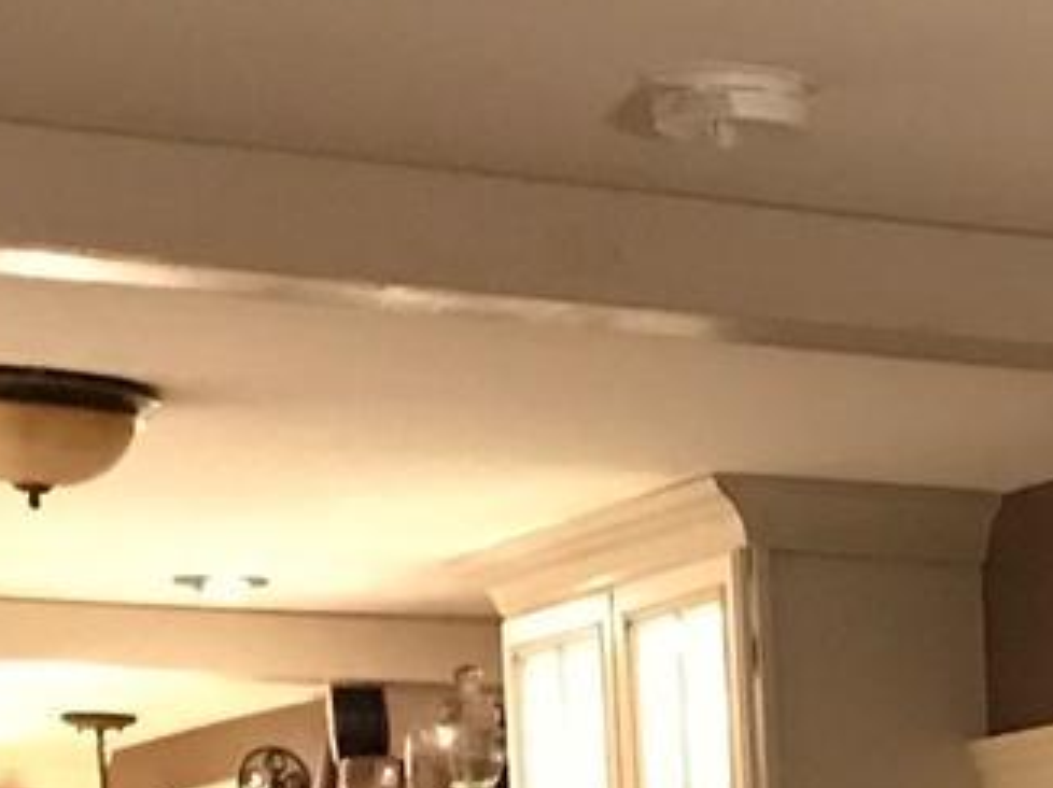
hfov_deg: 10.2
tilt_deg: -13.5
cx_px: 2242
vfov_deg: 7.3
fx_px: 5350
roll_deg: +0.4
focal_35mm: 176
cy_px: 2461
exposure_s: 1/6
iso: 80
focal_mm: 3.99
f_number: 1.8
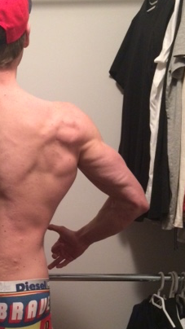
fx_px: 436
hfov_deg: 23.2
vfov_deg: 41.2
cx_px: 10
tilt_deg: -2.7
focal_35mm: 50
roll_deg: +0.8
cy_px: 193
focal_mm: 4.15
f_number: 2.2
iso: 320
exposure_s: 1/15
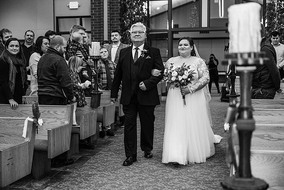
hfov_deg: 41.1
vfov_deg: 28.1
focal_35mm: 48
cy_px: 97
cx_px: 144
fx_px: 379
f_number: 2.8
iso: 2000
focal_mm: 47
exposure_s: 1/200
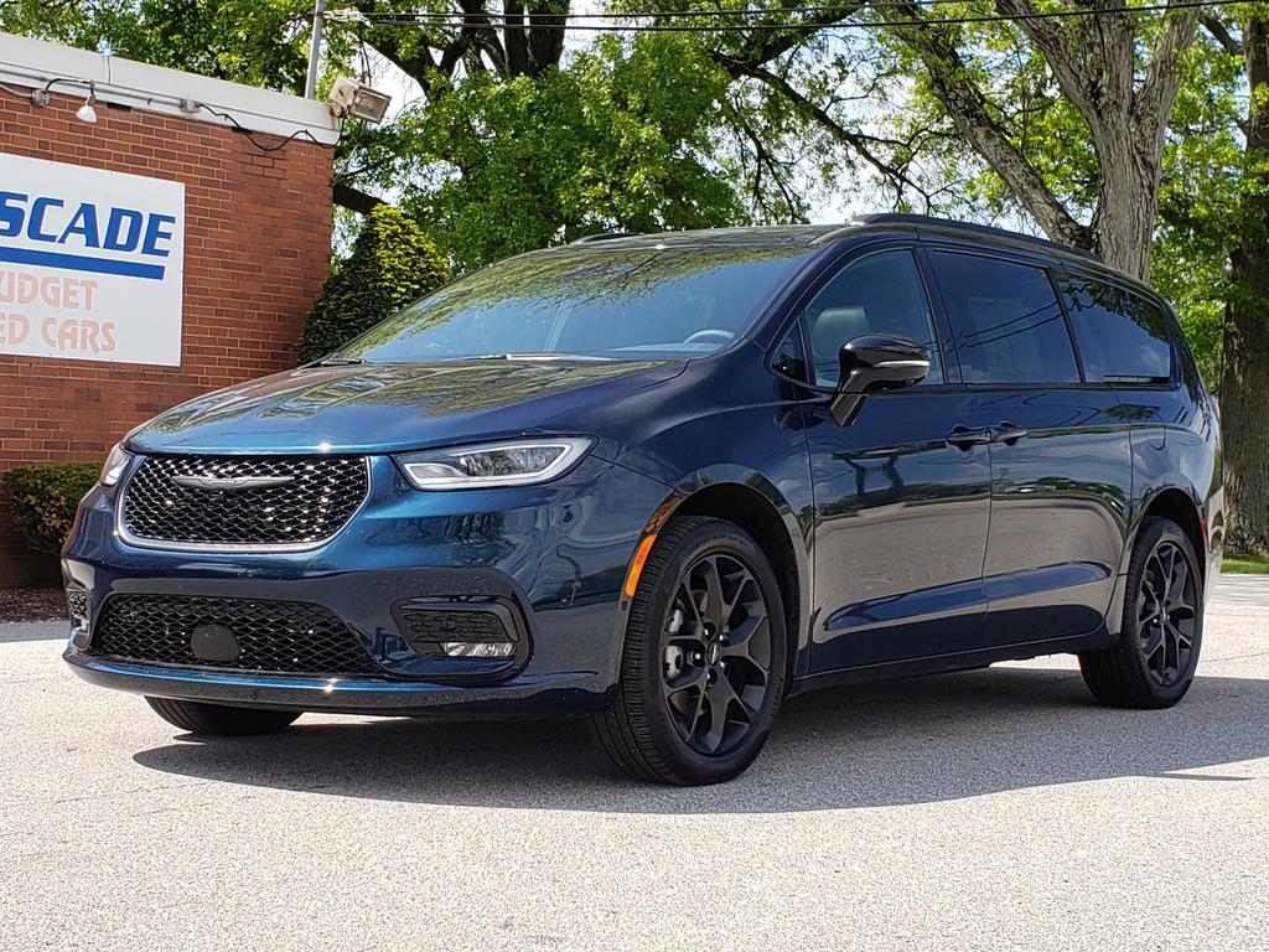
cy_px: 476
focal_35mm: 26
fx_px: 953
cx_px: 634
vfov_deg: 53.1
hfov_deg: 67.3
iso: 50
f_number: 2.4
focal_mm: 4.3
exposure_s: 1/769
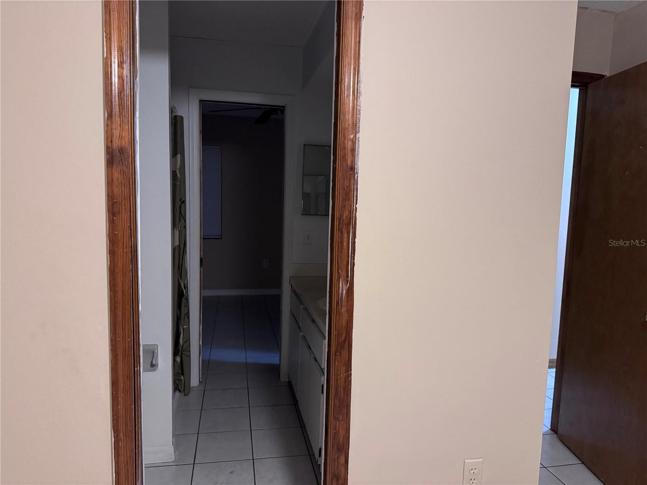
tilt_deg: -5.5
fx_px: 449
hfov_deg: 71.6
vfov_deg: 56.8
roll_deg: -2.0
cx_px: 324
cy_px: 242
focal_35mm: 24
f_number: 1.78
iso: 800
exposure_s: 1/60
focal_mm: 6.76
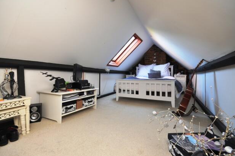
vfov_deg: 73.6
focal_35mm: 16
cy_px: 73
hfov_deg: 96.8
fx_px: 104
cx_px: 119
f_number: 8
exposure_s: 1/6
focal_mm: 10
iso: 200
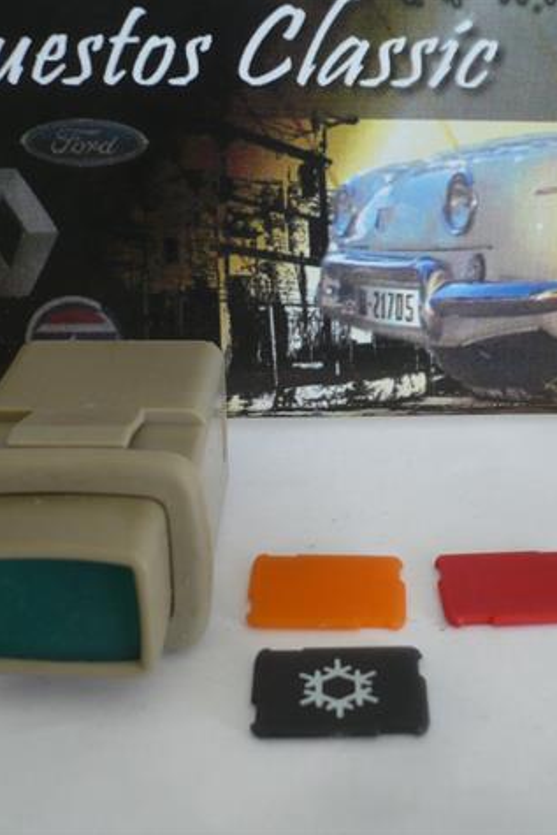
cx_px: 332
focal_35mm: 49
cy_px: 420
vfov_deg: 40.3
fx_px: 1136
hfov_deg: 27.5
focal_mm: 5.8
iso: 125
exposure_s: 1/30
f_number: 2.8
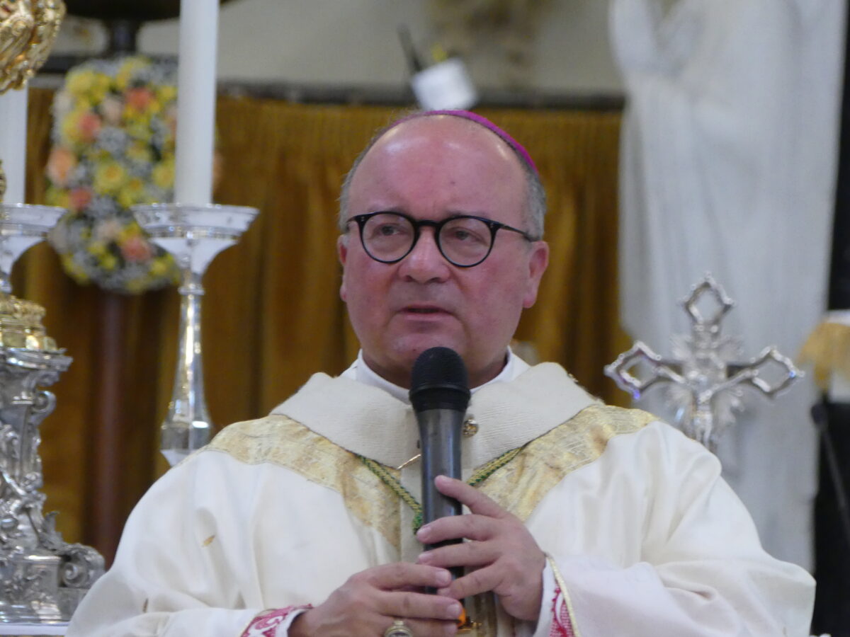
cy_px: 318
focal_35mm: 385
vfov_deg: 3.9
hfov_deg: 5.1
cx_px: 425
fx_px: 9454
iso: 800
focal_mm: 69.3
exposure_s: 1/100
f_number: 2.8
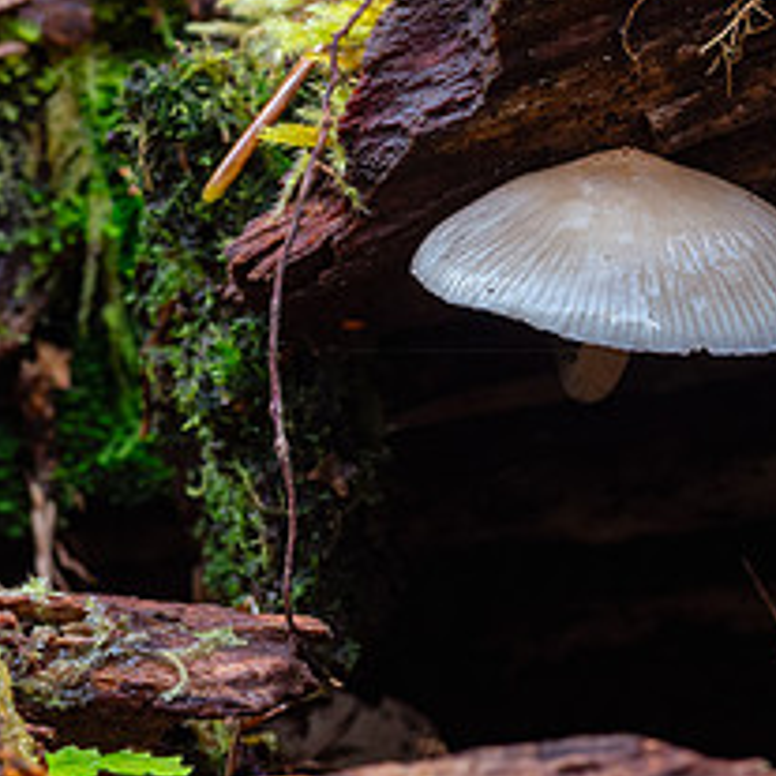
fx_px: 8775
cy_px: 189
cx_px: 415
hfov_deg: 5.1
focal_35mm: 346
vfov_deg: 5.1
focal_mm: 60
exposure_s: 1/2
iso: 200
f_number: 7.1
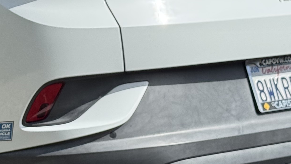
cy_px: 12
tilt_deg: -4.6
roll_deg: -1.6
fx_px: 1320
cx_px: -62
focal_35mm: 171
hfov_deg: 12.3
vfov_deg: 7.1
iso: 64
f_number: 1.78
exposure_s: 1/4310
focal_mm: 6.76
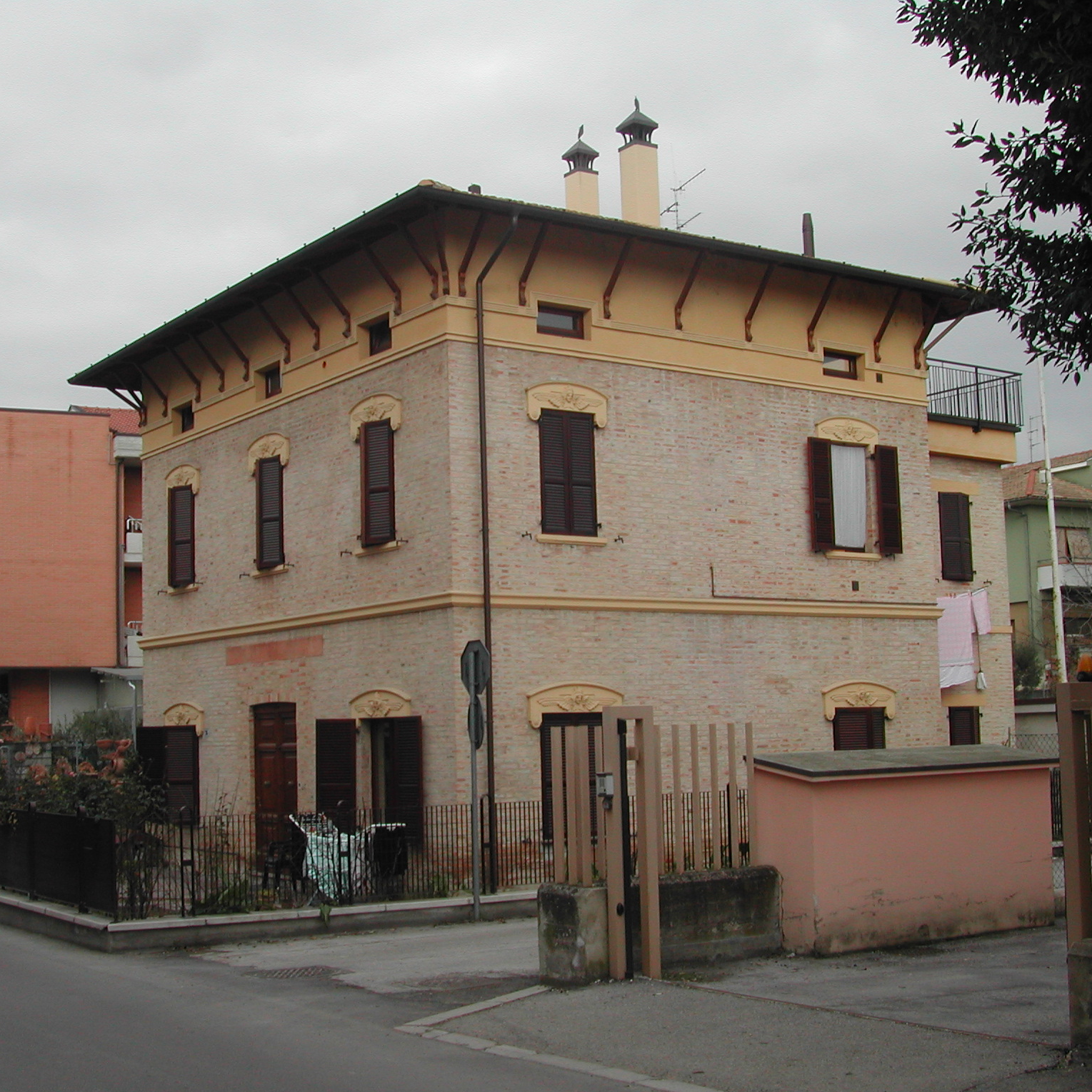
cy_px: 548
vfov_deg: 37.6
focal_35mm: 45
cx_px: 485
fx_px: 1606
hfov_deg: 37.5
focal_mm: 8
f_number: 7.6
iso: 100
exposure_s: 1/152
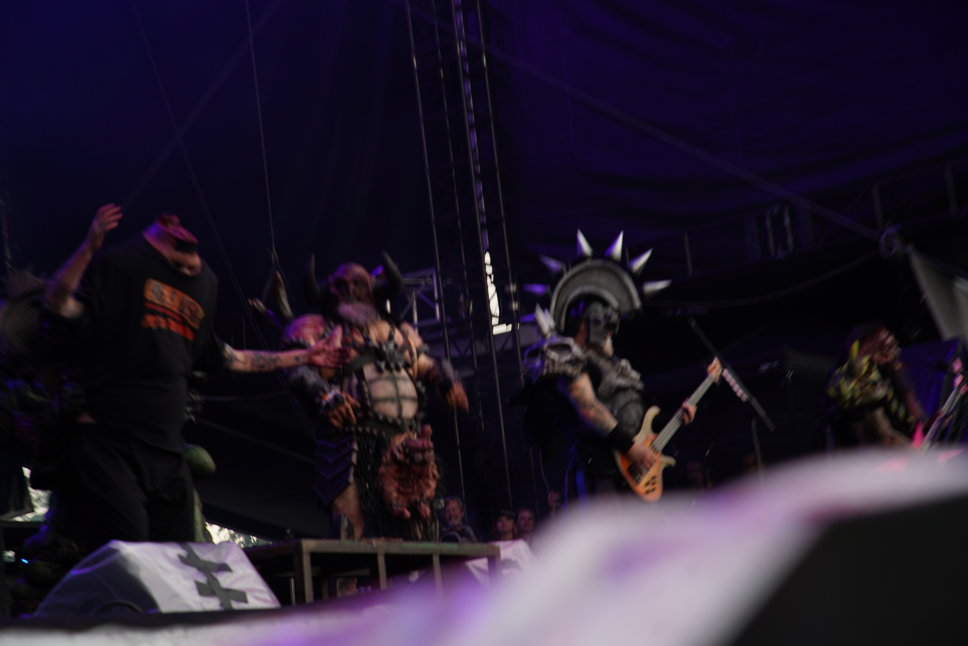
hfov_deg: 26.3
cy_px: 323
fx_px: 2070
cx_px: 484
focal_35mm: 77
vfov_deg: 17.7
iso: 100
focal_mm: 77
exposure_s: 1/60
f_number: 5.6
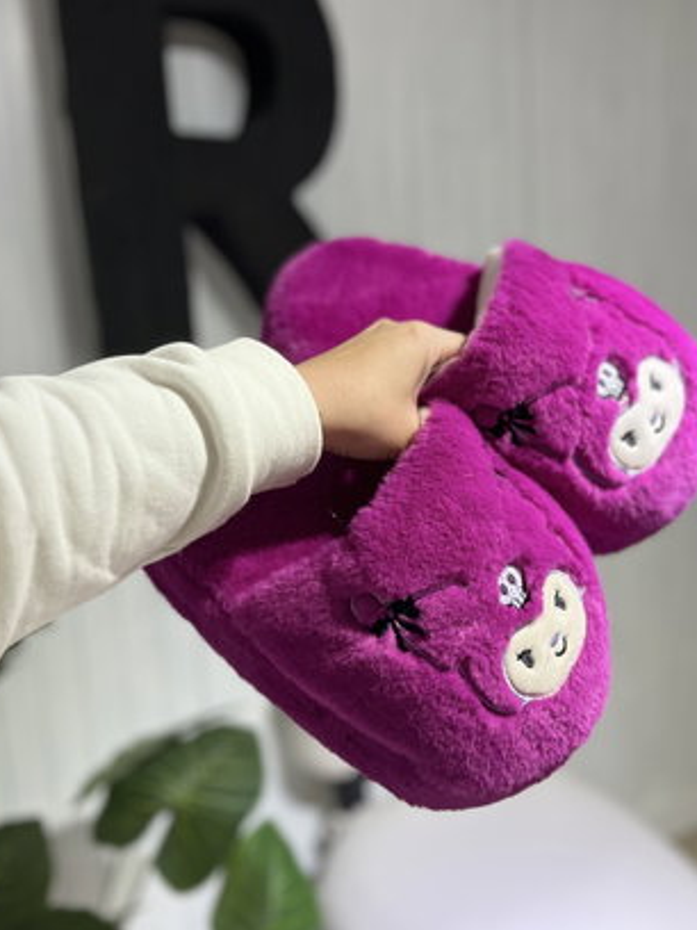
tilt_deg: -11.0
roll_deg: +4.2
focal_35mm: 34
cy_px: 462
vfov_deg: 54.0
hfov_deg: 41.8
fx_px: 913
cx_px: 351
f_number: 1.6
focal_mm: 5.1
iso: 100
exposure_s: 1/100
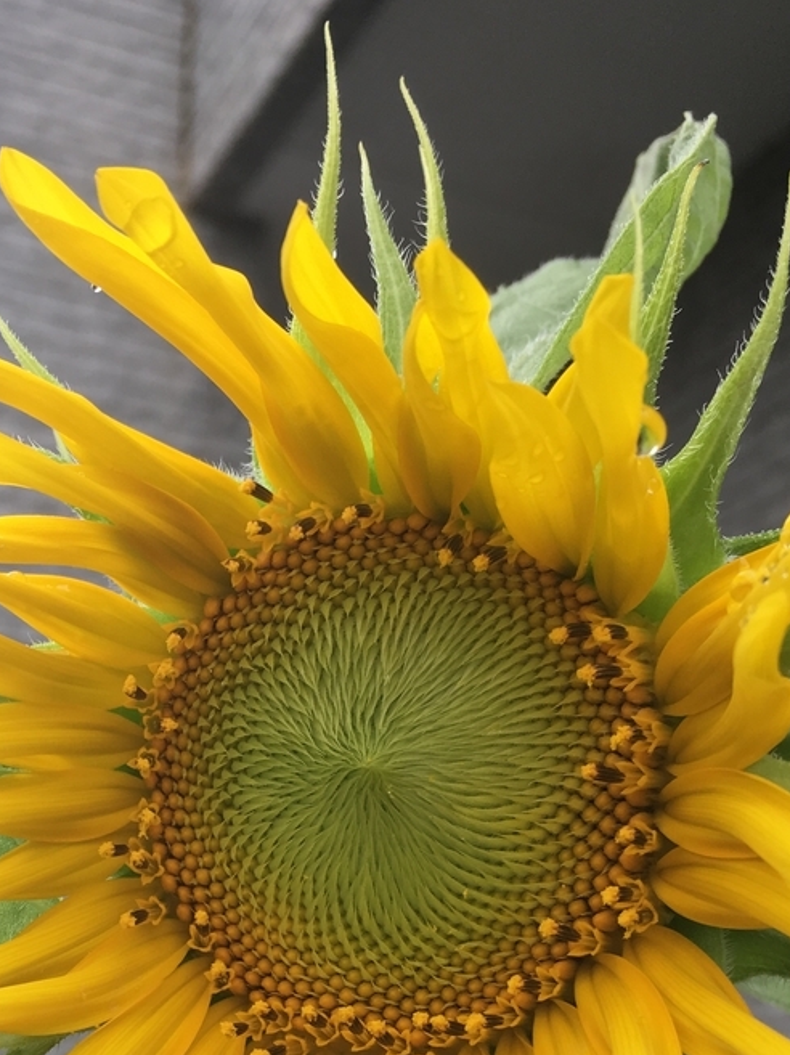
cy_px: 912
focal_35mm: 53
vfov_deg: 34.5
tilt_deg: +8.3
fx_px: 1614
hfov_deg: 27.3
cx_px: 236
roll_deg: -1.7
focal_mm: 4.15
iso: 32
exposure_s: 1/120
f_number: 2.2
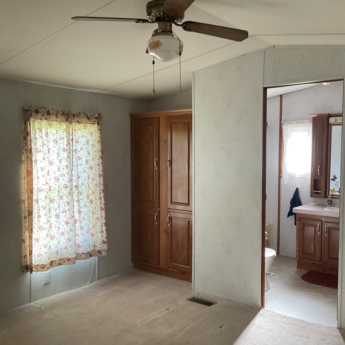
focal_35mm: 35
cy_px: 176
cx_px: 206
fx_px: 395
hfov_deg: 47.0
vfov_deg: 47.2
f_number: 1.8
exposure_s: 1/60
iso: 100
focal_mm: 3
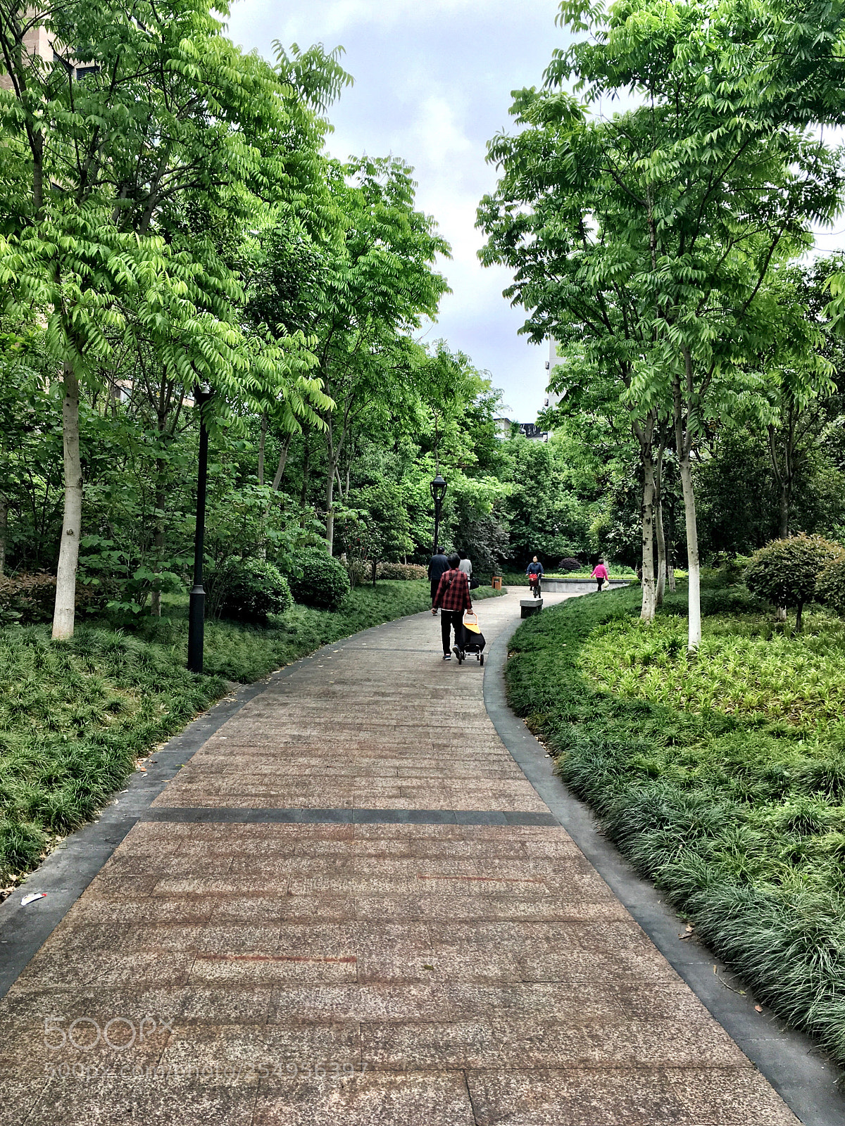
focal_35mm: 29
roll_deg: +0.1
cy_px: 563
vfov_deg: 61.7
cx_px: 422
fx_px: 944
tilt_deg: -0.7
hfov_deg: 48.2
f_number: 2.2
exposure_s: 1/222
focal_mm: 4.15
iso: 25
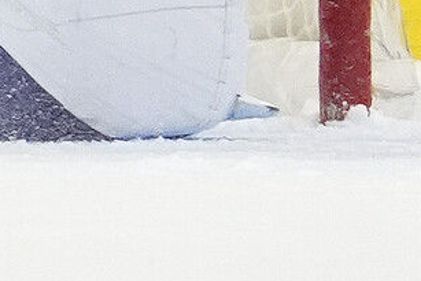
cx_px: -662
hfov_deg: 0.7
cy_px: -351
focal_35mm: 2876
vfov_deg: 0.5
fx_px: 33647
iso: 6400
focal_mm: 368
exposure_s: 1/1250
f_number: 6.3
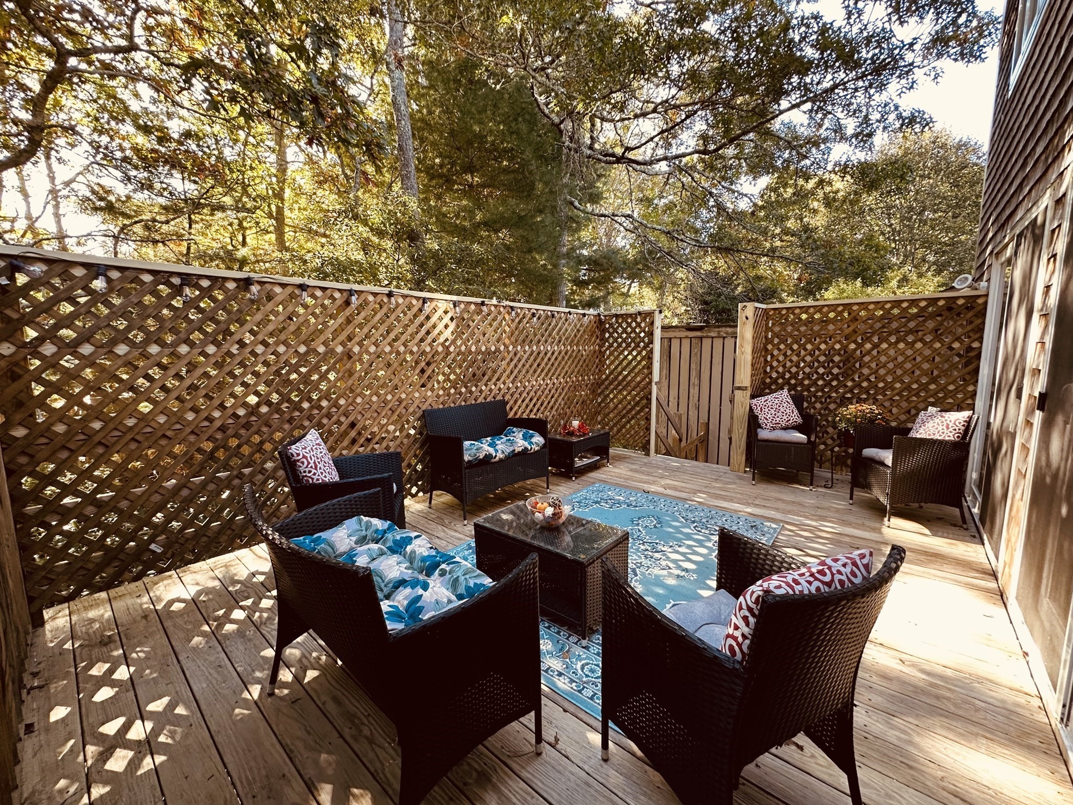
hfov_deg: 102.1
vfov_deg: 85.7
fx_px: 434
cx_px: 536
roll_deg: +0.0
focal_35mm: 14
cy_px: 402
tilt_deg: -7.7
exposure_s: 1/99
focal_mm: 2.22
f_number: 2.2
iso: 125
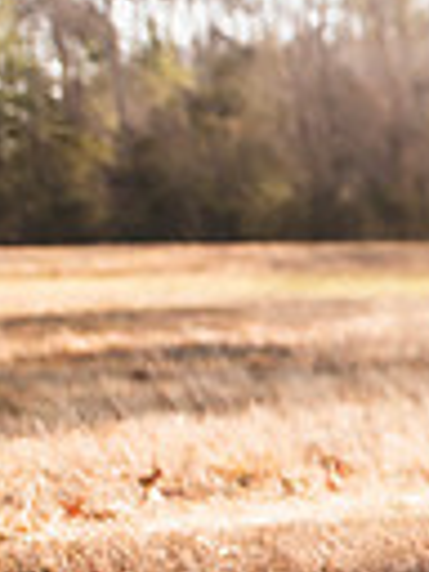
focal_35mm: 106
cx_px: 1251
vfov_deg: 18.3
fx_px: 1752
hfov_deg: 10.4
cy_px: 476
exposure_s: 1/500
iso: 100
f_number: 2.8
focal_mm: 24
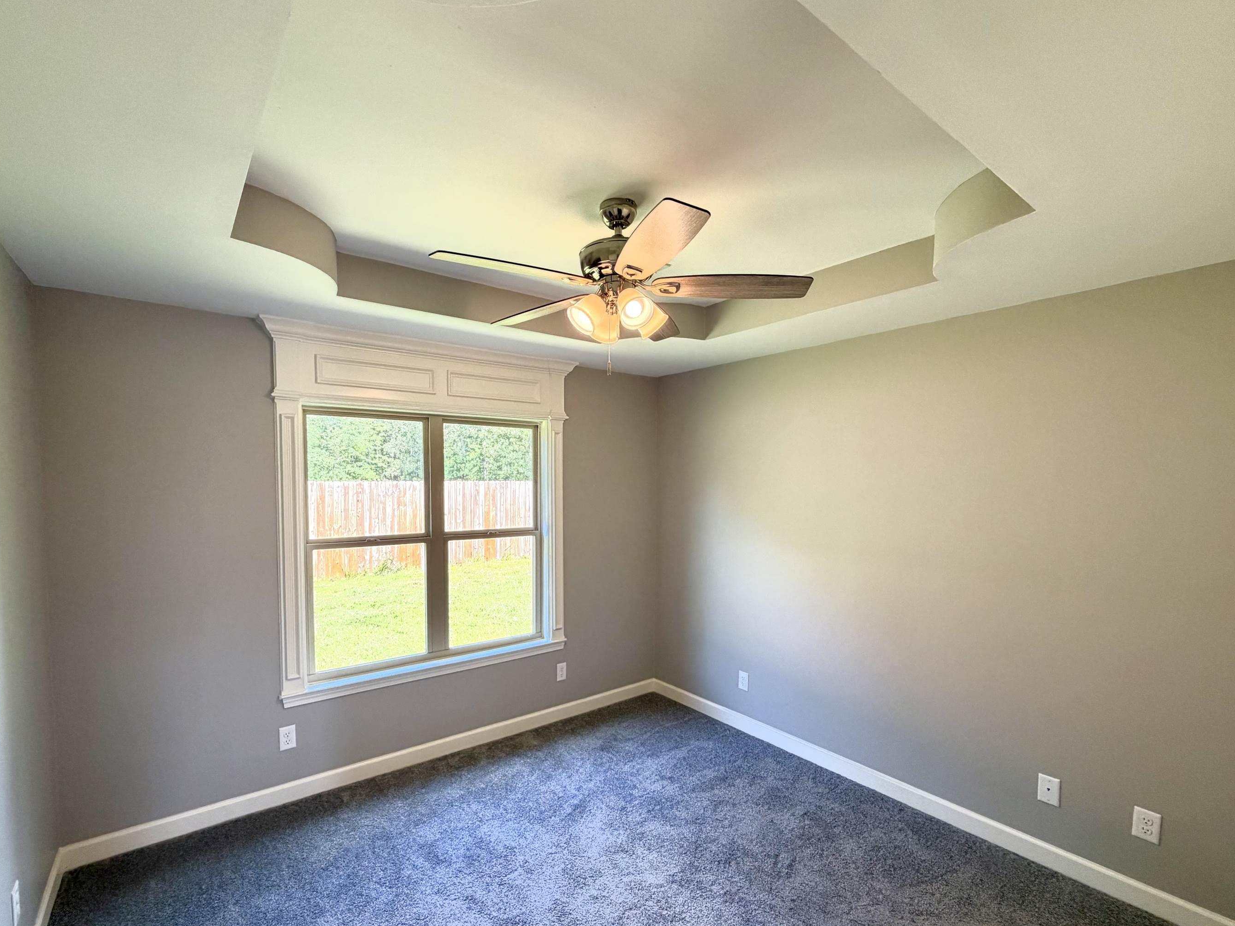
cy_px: 512
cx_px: 589
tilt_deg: -3.6
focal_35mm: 16
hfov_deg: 94.4
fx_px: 571
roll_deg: +0.3
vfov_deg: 77.9
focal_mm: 2.22
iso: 160
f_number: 2.2
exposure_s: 1/120
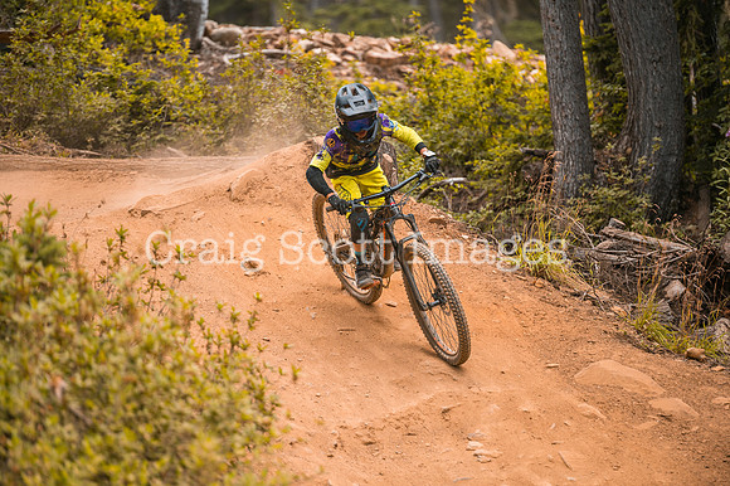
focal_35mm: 200
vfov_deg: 6.9
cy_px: 243
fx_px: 4053
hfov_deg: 10.3
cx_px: 365
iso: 400
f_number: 2.8
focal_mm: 200
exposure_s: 1/1600
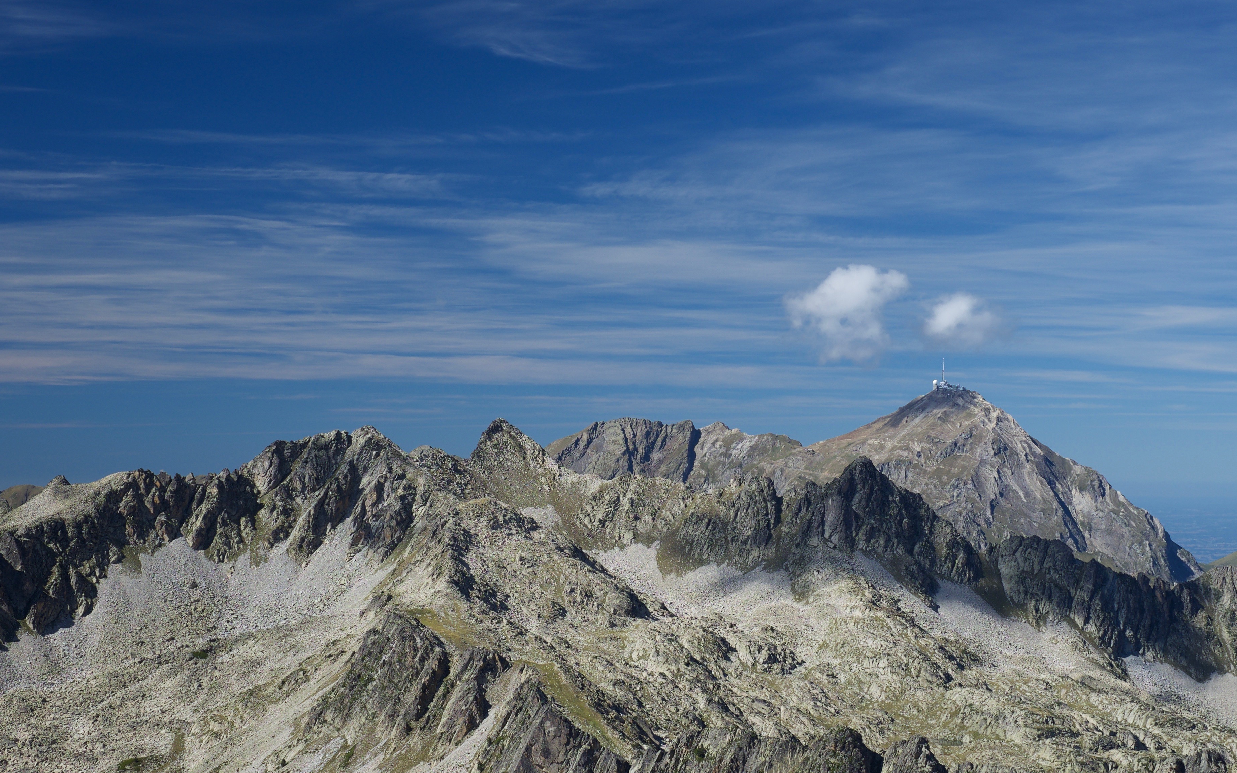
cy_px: 311
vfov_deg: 18.1
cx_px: 688
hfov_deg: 28.6
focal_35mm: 72
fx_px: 2427
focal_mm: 35
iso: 200
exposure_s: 1/240
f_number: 5.6
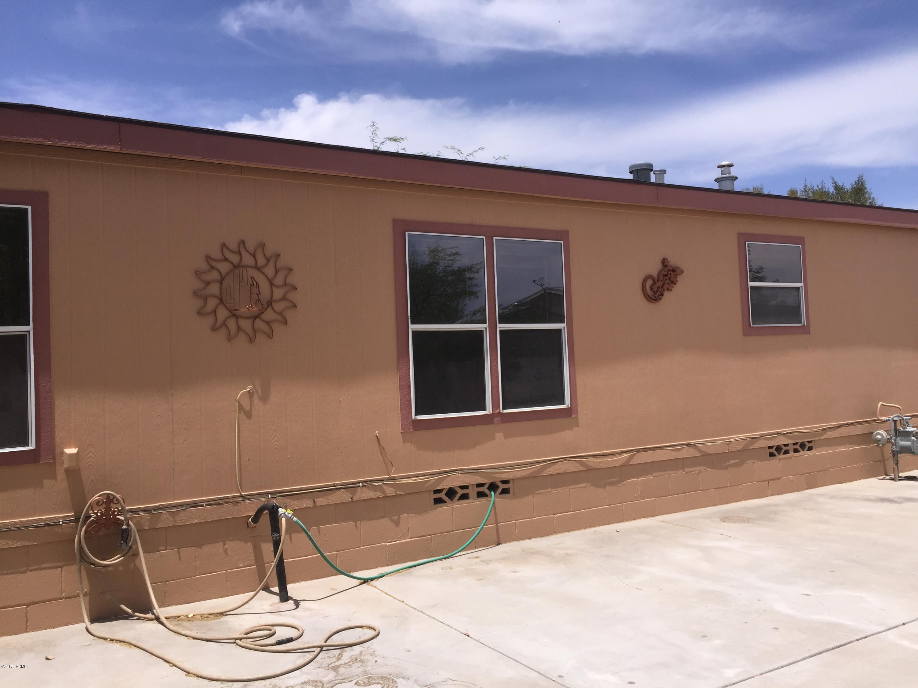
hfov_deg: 61.7
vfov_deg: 48.2
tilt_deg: +2.5
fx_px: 769
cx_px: 459
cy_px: 344
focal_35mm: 29
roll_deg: +2.1
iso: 32
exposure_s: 1/3300
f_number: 2.2
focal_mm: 4.15
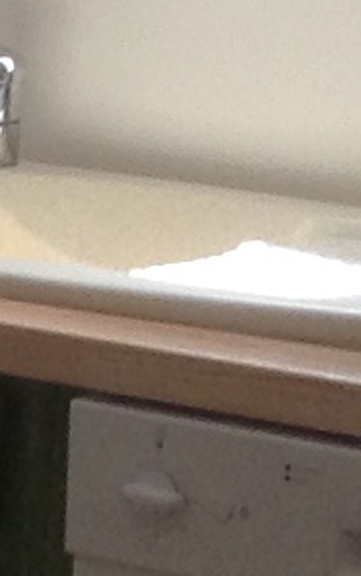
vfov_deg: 6.9
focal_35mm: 305
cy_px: 533
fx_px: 4794
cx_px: -889
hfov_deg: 4.1
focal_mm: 3.3
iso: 32
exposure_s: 1/60
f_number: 2.4
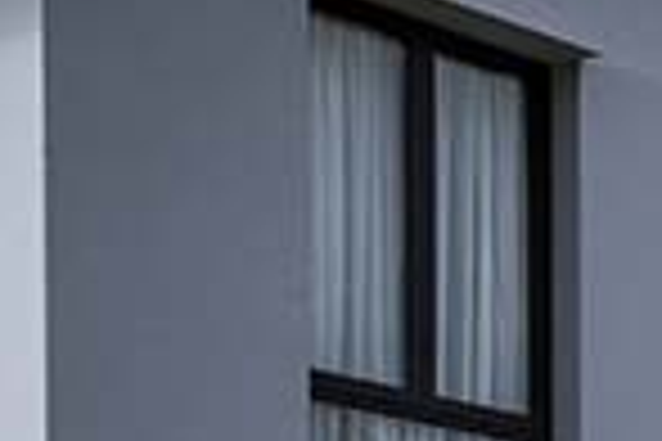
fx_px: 2887
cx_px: 1900
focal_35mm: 157
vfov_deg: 8.6
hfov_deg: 10.1
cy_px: 644
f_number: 8
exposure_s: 1/800
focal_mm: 24
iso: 280
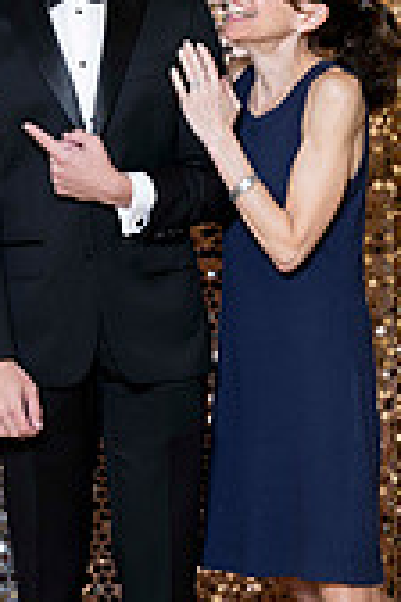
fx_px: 3492
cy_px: 258
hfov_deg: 6.6
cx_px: 61
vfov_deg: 9.8
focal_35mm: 209
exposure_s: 1/200
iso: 250
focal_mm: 78
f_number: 5.6
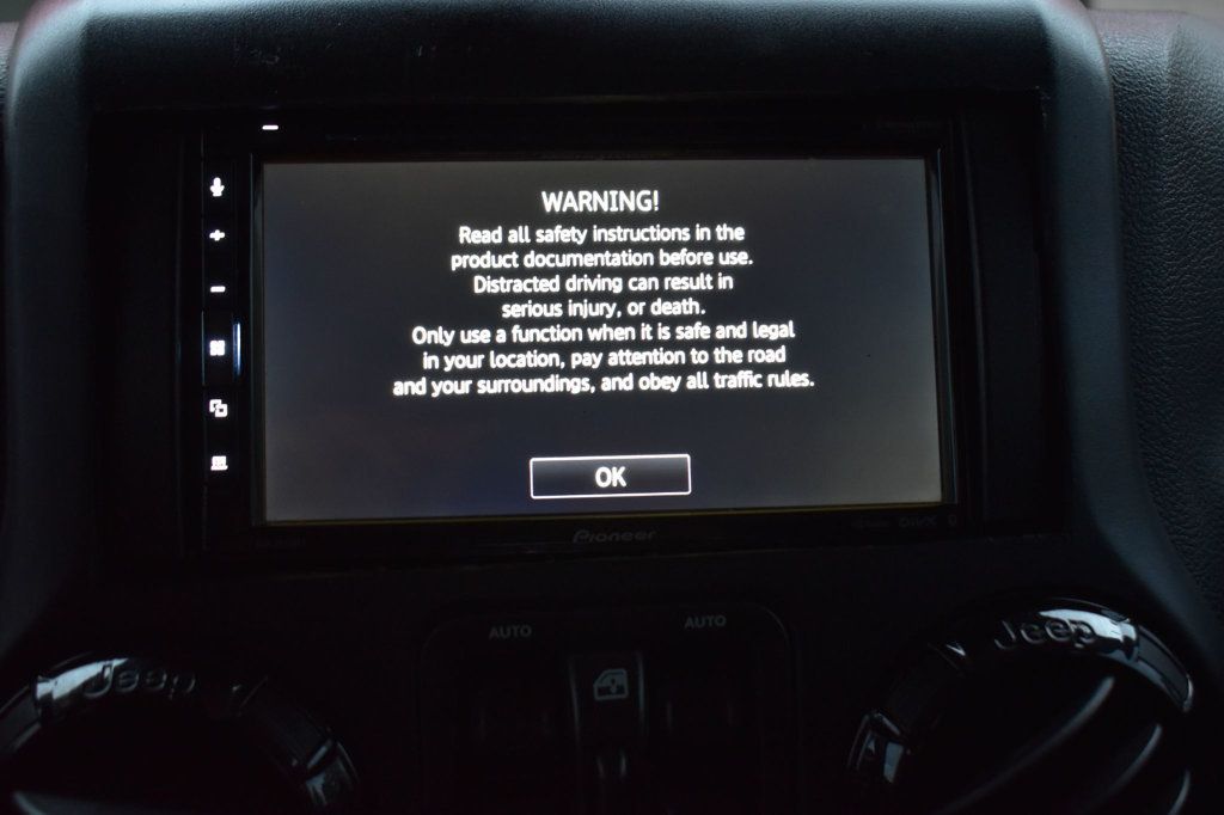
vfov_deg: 33.0
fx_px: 1376
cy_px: 408
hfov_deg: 47.9
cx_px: 612
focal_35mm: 40
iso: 1600
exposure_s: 1/15
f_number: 4.5
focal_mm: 27
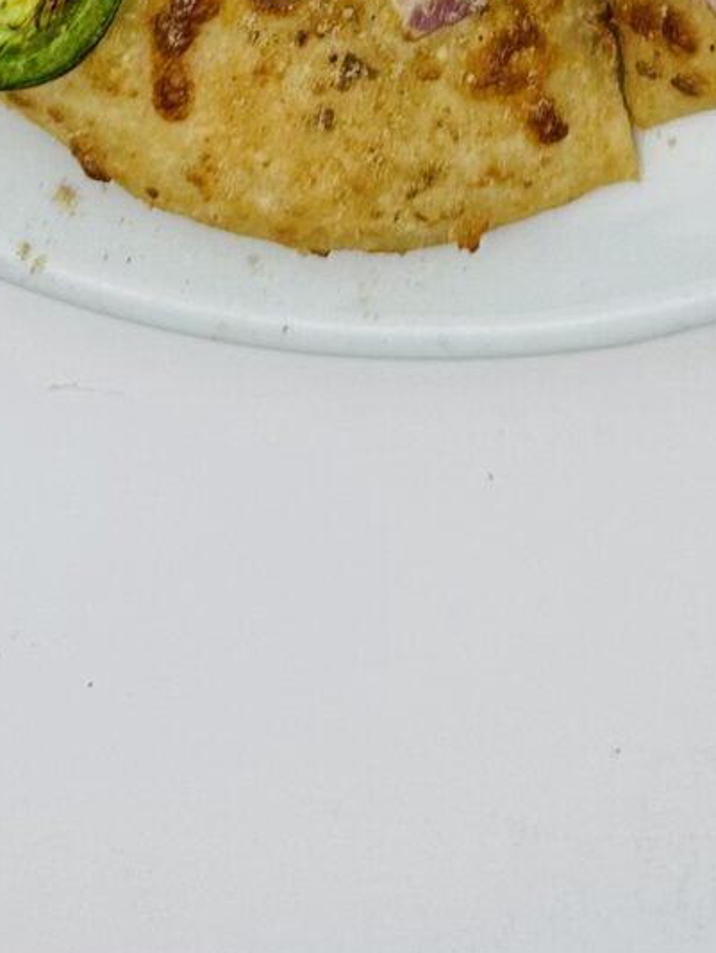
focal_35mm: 115
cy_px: -1253
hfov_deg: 12.7
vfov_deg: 13.3
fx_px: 3169
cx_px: 780
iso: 80
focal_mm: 6.86
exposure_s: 1/626
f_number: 1.78
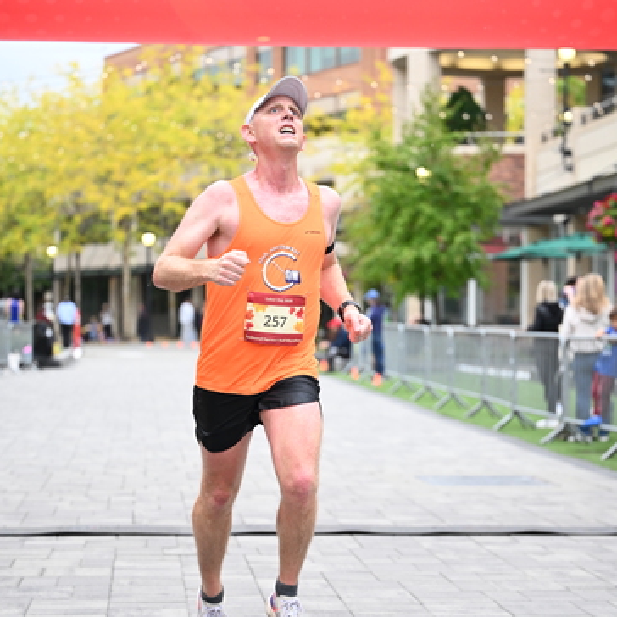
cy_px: 337
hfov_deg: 19.3
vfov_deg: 19.3
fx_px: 1815
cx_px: 309
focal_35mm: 90
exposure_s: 1/1250
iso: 1600
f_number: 2.8
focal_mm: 70
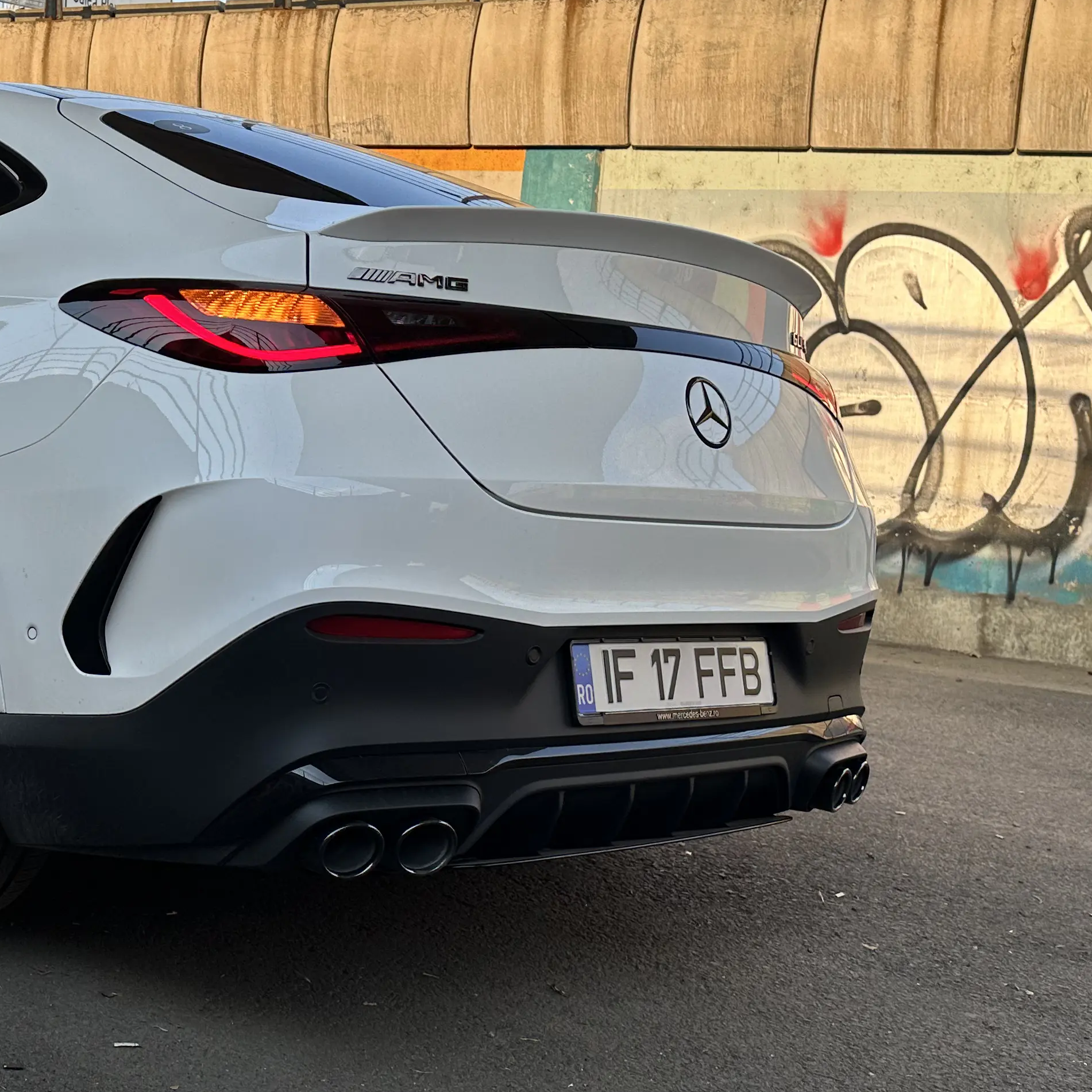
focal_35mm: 45
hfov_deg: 36.0
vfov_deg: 37.6
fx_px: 1606
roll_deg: -3.5
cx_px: 179
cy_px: 544
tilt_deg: -6.0
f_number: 1.78
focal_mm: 6.86
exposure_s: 1/1050
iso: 80
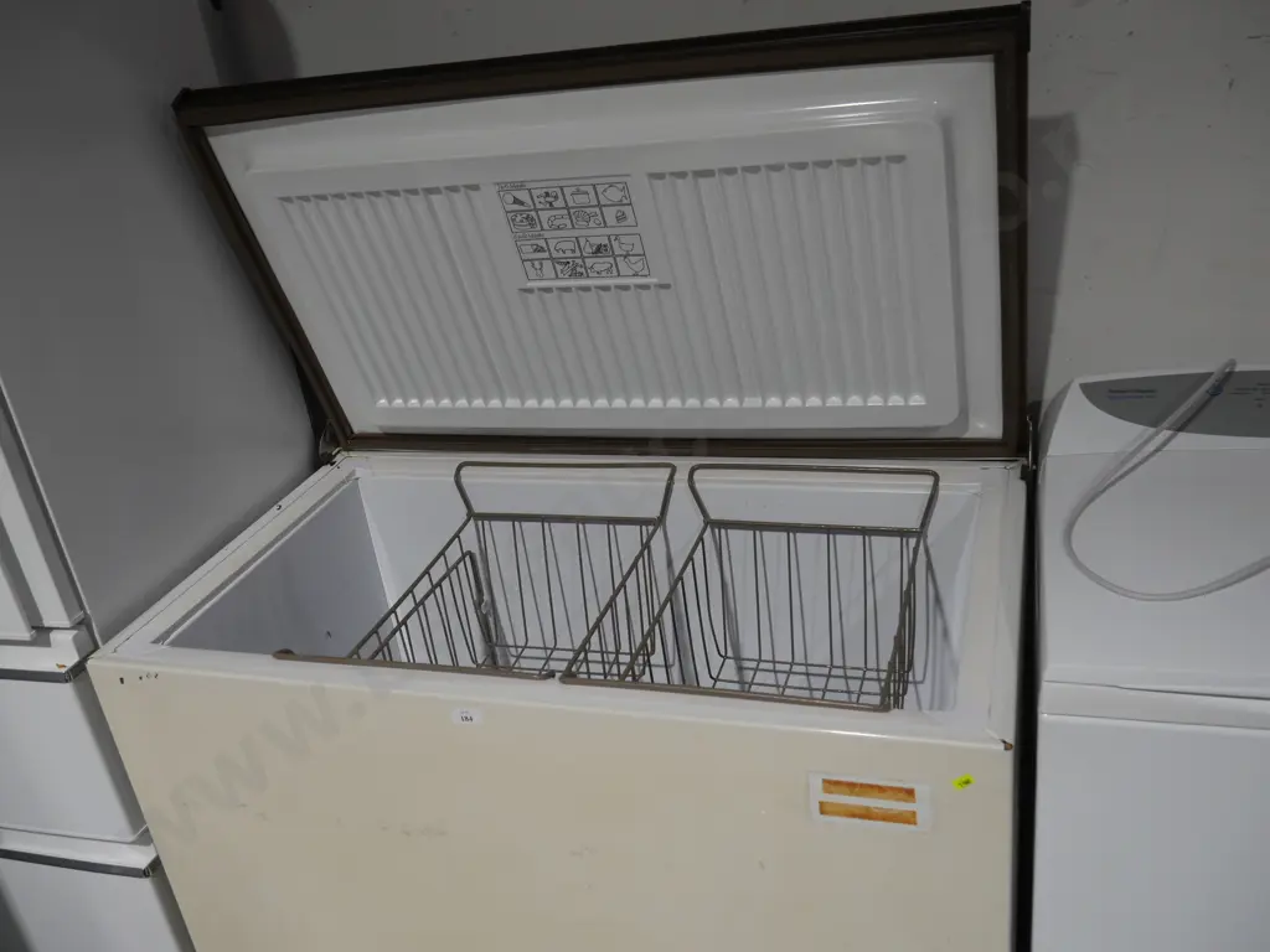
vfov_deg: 44.2
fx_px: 1174
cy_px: 476
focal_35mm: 32
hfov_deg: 56.8
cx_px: 635
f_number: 3.6
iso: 200
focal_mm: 16
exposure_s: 1/60
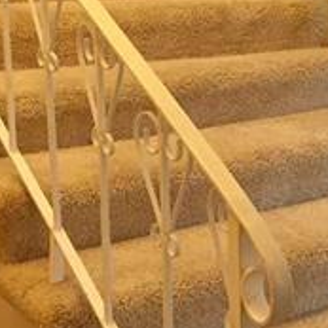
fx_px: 1018
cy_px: 8
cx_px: 374
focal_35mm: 95
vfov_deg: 17.9
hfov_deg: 17.6
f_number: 2.2
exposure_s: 1/30
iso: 80
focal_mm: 4.15
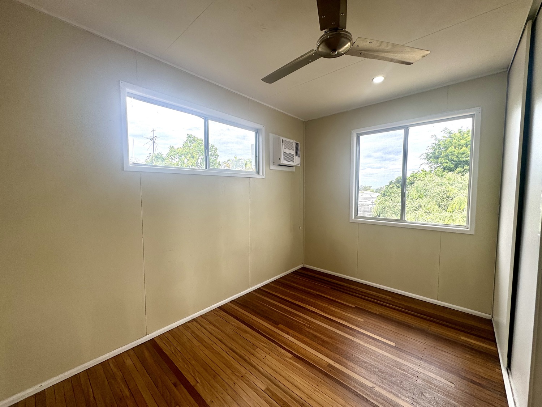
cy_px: 204
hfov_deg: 102.1
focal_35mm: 14
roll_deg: +0.0
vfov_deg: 85.7
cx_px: 271
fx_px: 219
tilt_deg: -3.3
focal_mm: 2.22
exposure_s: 1/139
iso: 40
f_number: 2.2
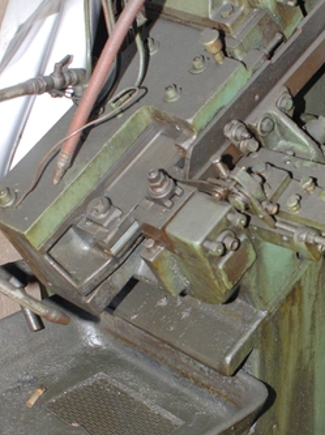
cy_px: 264
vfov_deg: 25.0
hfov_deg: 18.6
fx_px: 978
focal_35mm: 78
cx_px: 277
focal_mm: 24
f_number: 4
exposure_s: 1/60
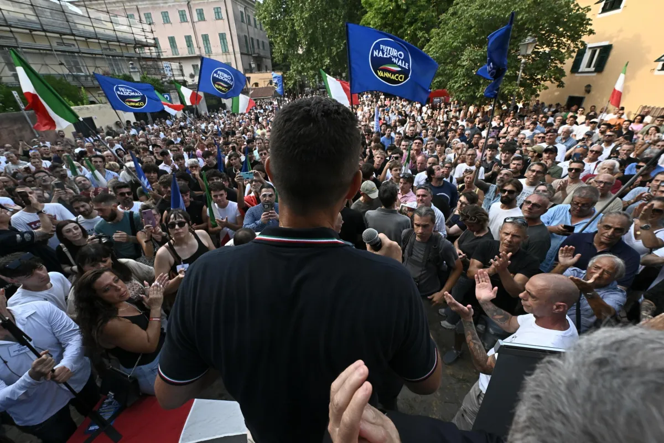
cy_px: 222
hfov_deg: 104.3
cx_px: 332
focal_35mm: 14
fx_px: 258
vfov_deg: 81.2
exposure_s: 1/1250
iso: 2500
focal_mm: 14
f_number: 8
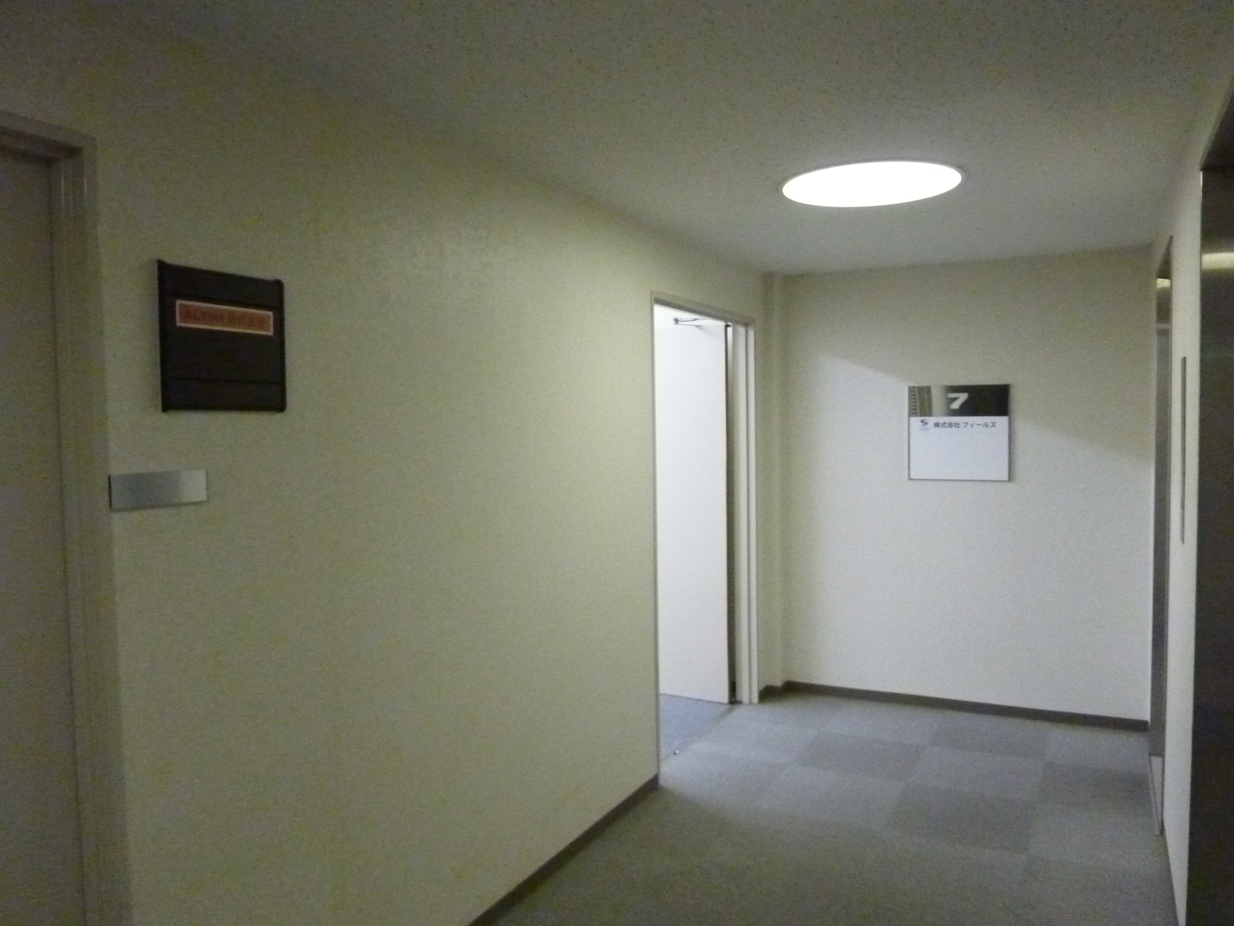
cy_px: 463
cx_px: 617
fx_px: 891
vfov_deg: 54.9
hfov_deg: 69.4
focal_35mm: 25
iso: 800
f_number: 3.3
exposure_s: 1/50
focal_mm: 4.1
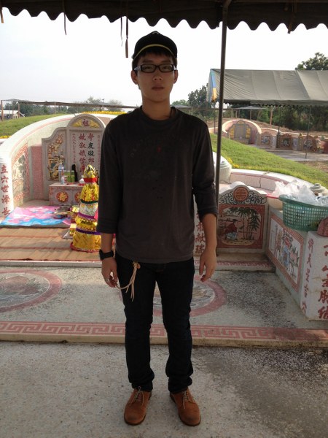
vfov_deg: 52.6
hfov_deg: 40.7
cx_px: 164
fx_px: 442
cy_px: 219
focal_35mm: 35
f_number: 2.4
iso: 64
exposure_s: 1/613
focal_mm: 4.28
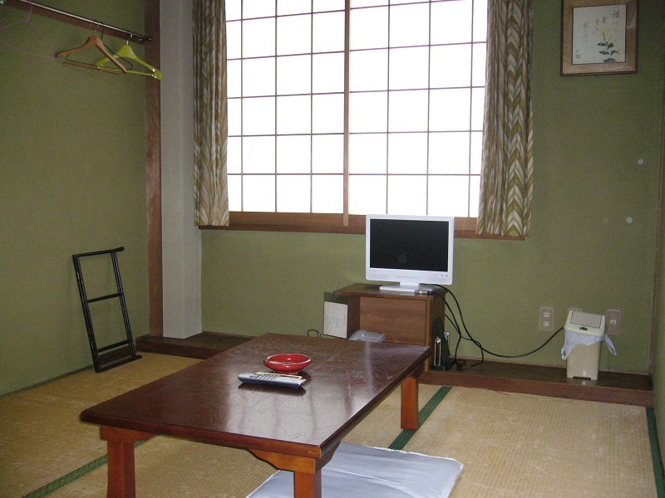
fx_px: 672
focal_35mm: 35
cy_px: 249
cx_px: 332
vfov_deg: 40.7
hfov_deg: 52.6
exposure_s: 1/60
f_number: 2.8
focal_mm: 5.8
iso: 320
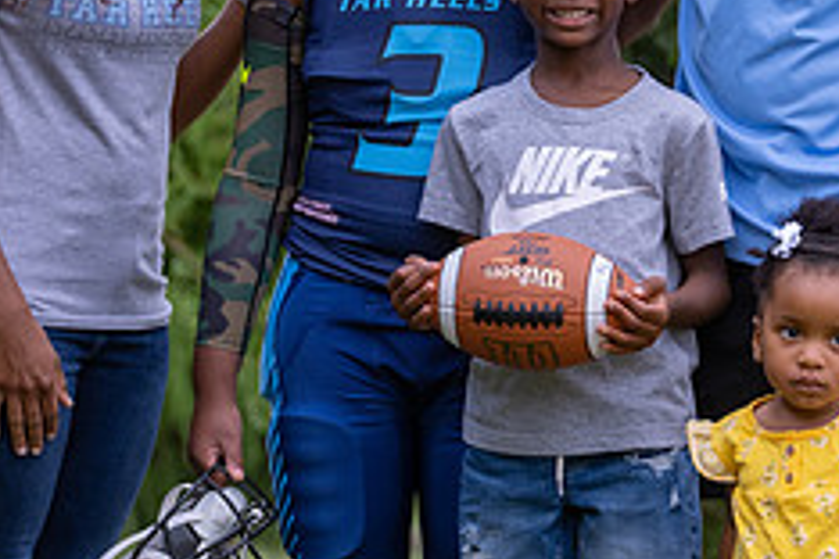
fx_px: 7178
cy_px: 91
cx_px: 488
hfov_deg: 6.7
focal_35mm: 308
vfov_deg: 4.5
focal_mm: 124
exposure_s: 1/320
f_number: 3.5
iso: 640
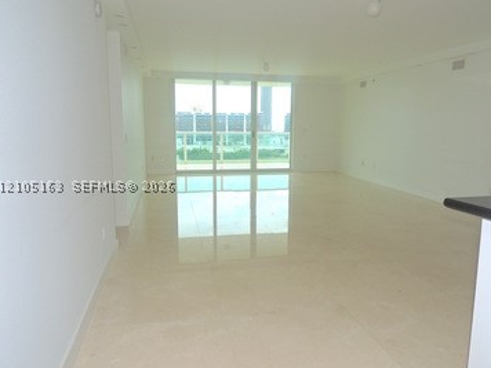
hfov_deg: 65.3
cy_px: 186
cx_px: 261
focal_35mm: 27
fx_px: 383
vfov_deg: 51.4
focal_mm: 4.3
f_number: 3
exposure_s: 1/500
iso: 100
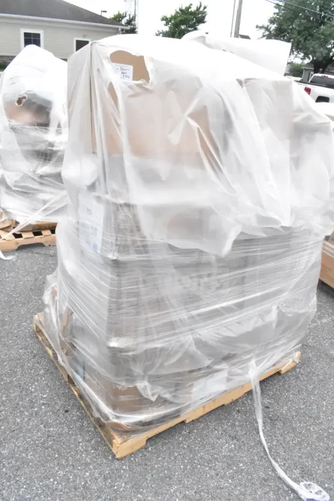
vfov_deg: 67.4
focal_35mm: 27
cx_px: 167
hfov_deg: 47.9
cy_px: 250
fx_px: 376
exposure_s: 1/1250
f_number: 18
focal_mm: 18
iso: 6400
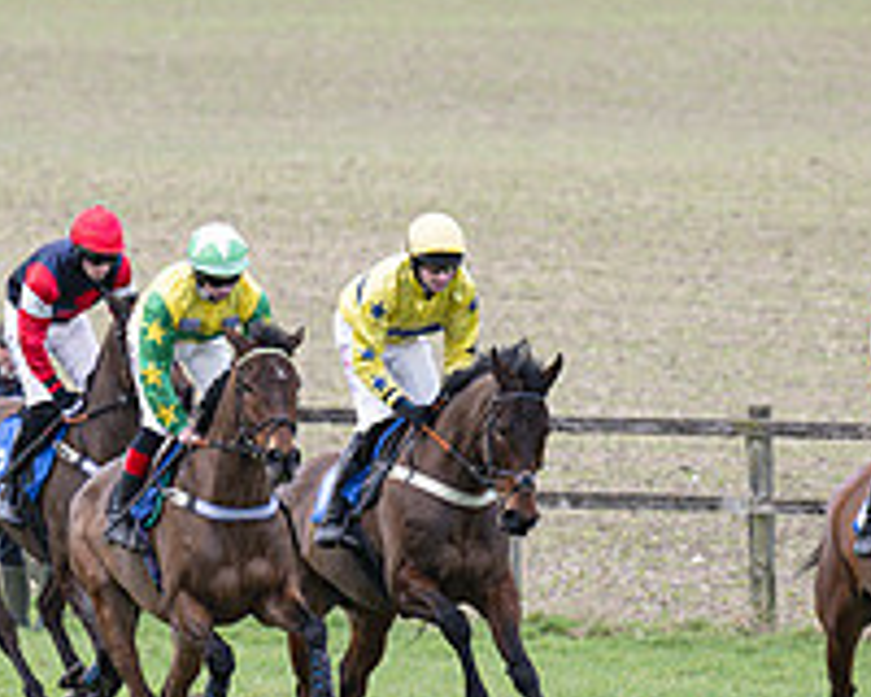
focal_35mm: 712
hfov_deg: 2.7
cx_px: 348
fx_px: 18354
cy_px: 301
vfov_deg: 2.2
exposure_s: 1/1600
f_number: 3.2
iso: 400
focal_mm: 170
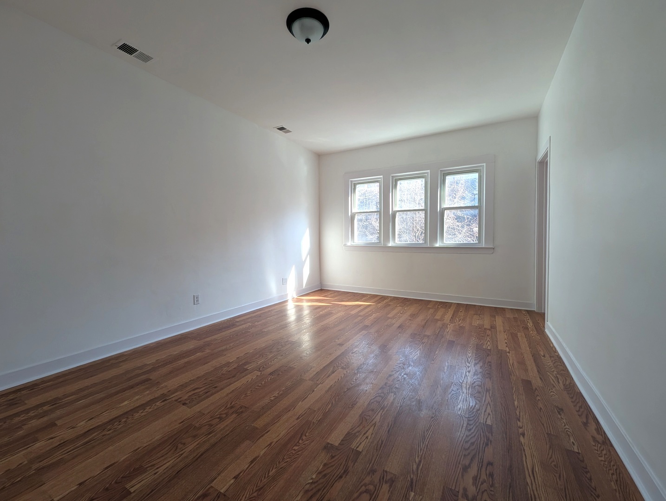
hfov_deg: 106.1
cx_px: 333
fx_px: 250
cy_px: 250
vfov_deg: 90.1
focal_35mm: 13
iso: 47
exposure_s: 1/131
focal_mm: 1.95
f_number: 2.2
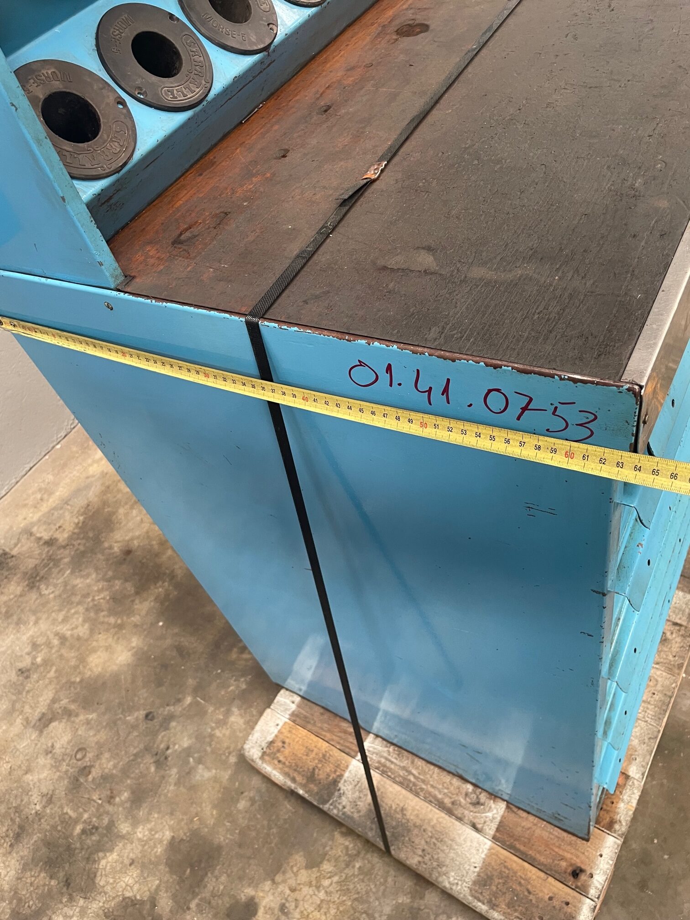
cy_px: 460
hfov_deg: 53.1
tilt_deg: -46.7
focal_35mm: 26
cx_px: 345
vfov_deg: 67.3
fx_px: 691
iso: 125
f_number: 1.6
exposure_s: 1/83
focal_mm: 4.2
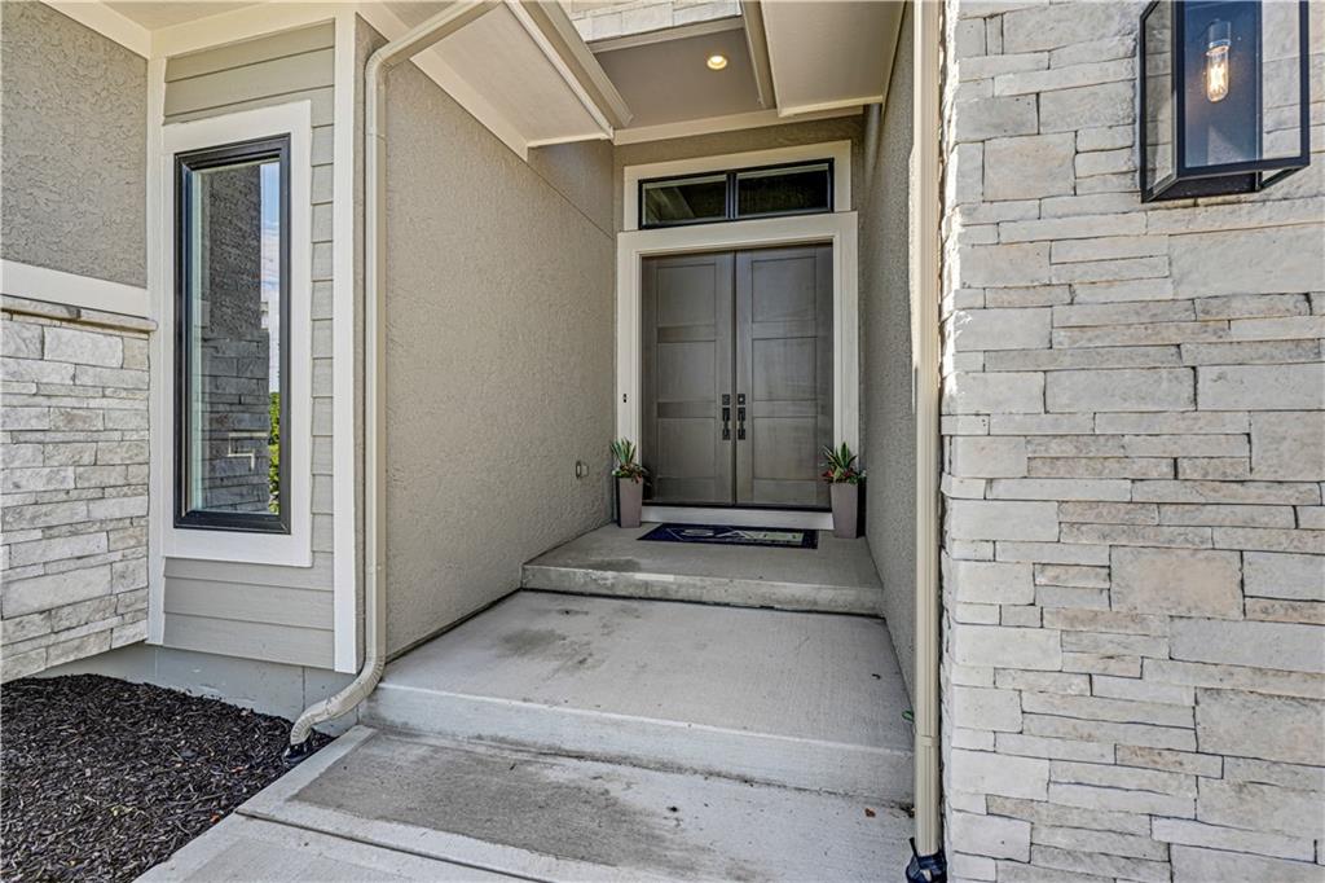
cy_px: 442
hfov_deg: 95.0
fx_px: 607
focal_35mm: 16
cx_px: 662
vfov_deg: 72.0
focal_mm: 16.5
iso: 100
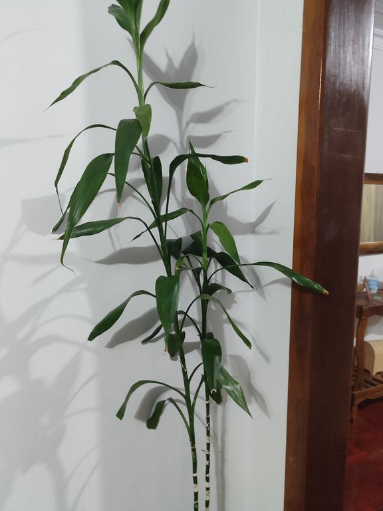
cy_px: 256
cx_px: 191
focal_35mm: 25
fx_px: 369
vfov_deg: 69.4
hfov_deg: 54.9
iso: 2260
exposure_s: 1/24
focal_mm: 5.89
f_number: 1.89
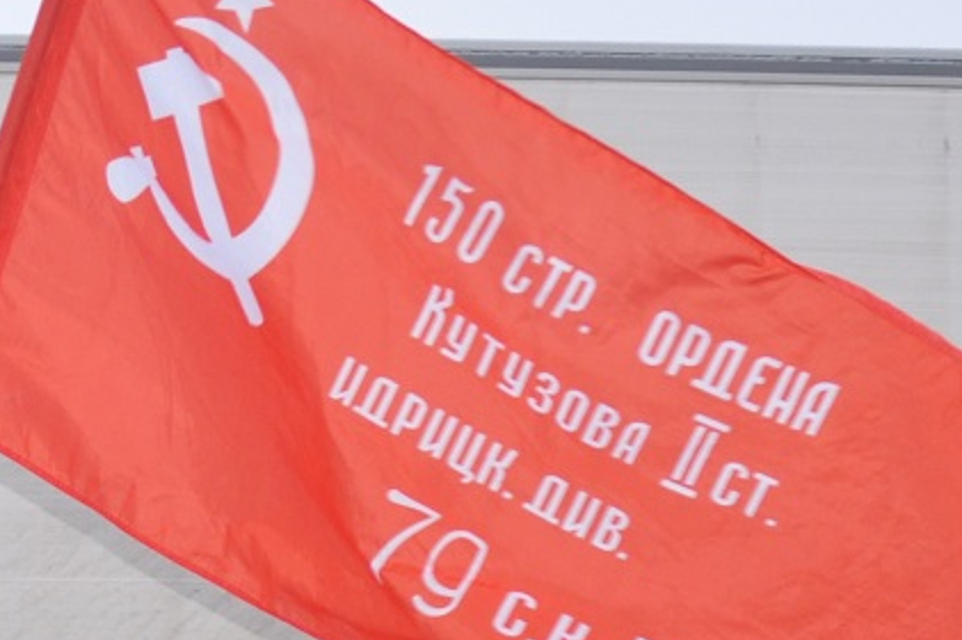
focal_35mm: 110
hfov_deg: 18.1
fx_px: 2937
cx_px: -21
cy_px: 1017
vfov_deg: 11.8
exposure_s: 1/125
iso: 400
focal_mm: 18
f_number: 3.5
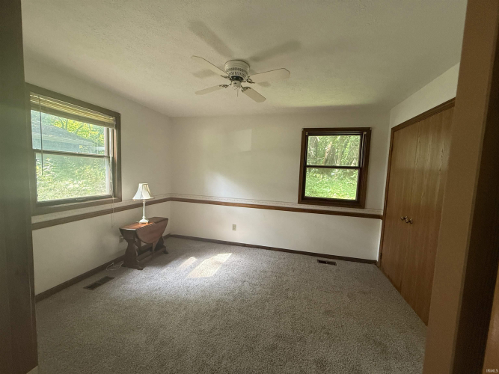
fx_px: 202
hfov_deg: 102.1
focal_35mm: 14
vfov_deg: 85.7
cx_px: 250
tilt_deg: -5.0
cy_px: 187
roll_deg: -2.4
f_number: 2.2
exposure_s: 1/68
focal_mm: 2.22
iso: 320
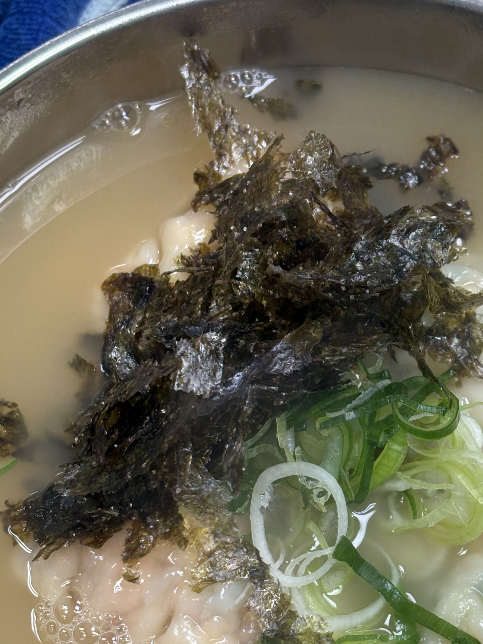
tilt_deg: -69.5
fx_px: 1507
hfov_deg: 18.1
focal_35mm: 81
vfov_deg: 24.0
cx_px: 342
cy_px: 438
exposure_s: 1/60
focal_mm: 5.96
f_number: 1.6
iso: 32
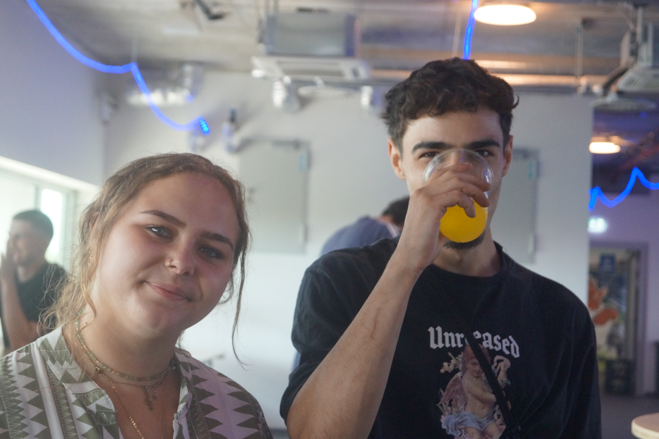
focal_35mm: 75
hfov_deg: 27.0
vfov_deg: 18.2
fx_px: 1372
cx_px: 330
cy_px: 220
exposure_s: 1/160
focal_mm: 50
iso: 1600
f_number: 5.6
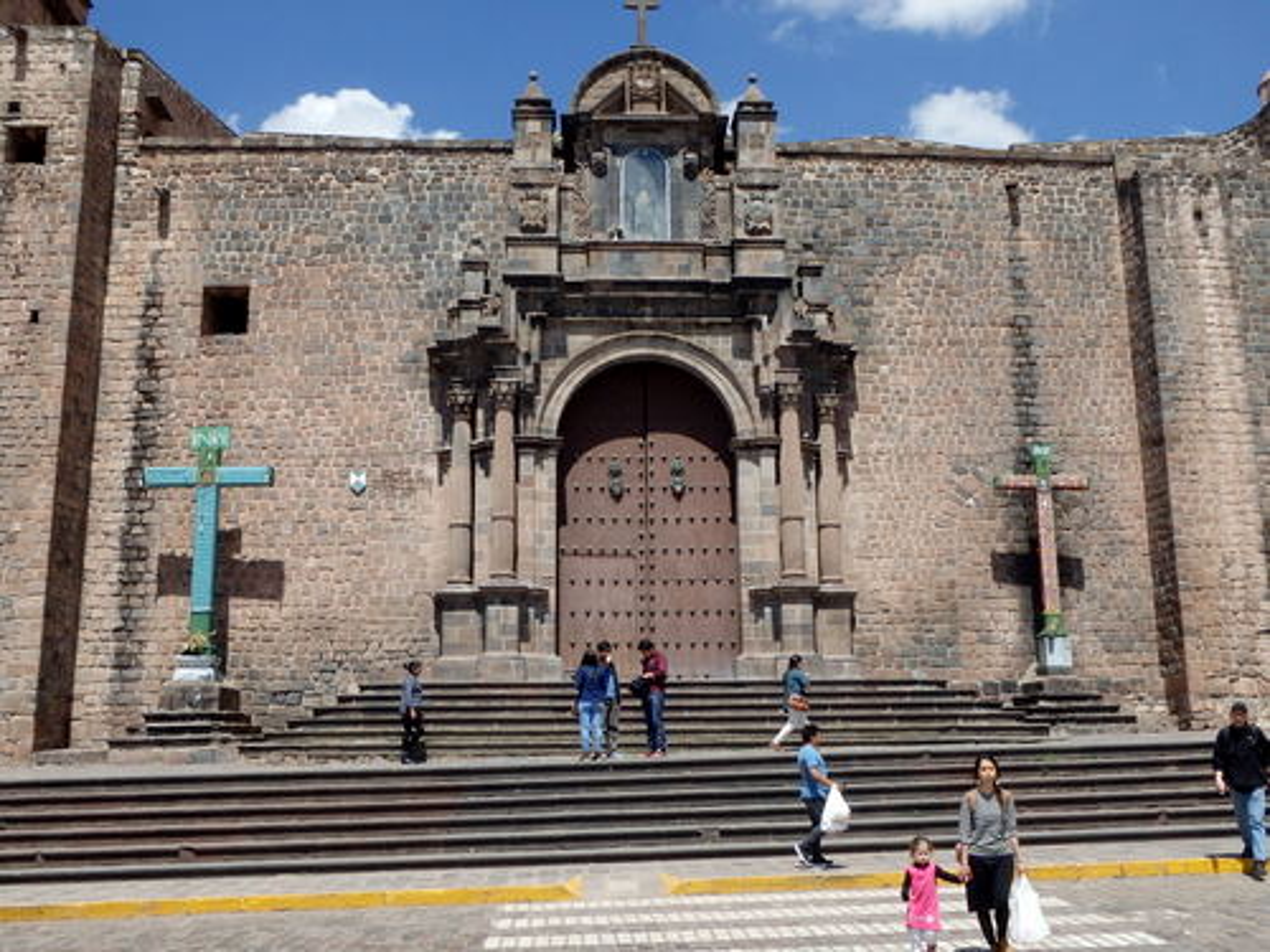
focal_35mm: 36
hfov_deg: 51.4
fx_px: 1321
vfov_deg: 39.7
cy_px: 476
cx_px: 635
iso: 125
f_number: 4.5
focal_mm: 6.4
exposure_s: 1/640
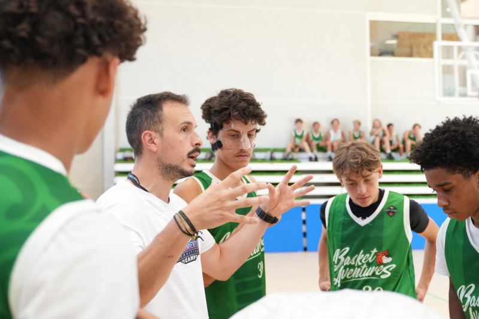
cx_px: 240
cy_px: 160
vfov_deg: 31.9
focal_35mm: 42
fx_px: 559
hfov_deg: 46.4
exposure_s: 1/400
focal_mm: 28
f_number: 2.8
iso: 1250
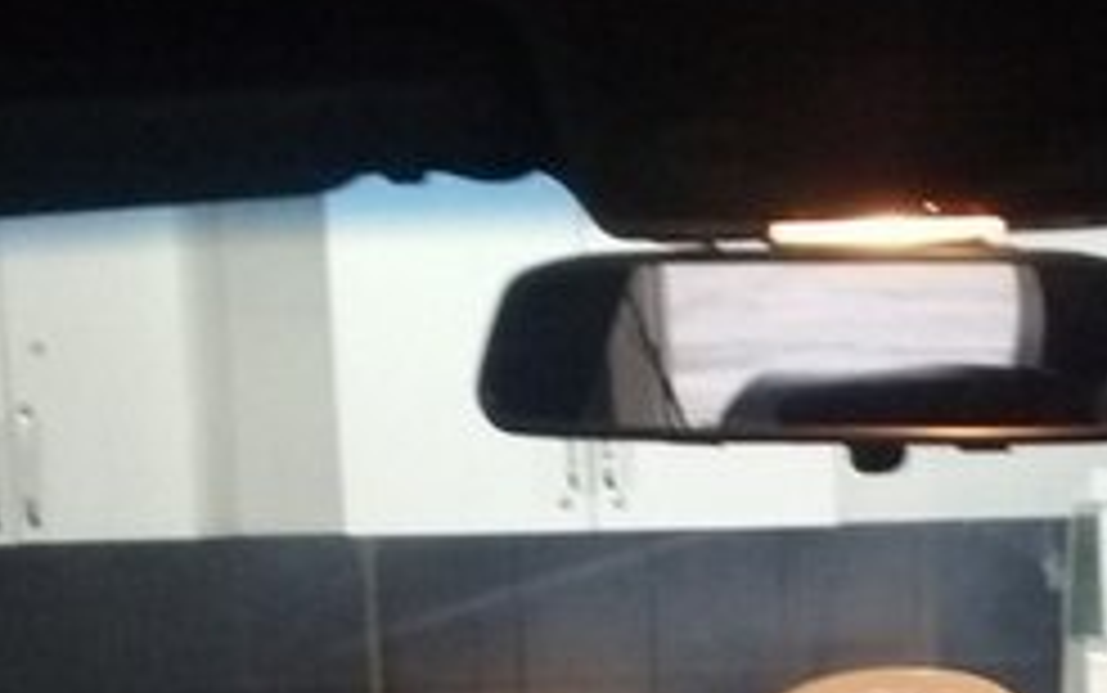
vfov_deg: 14.2
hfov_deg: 23.2
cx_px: 900
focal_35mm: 88
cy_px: 943
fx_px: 2656
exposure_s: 1/17
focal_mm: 3.3
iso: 250
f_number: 2.2
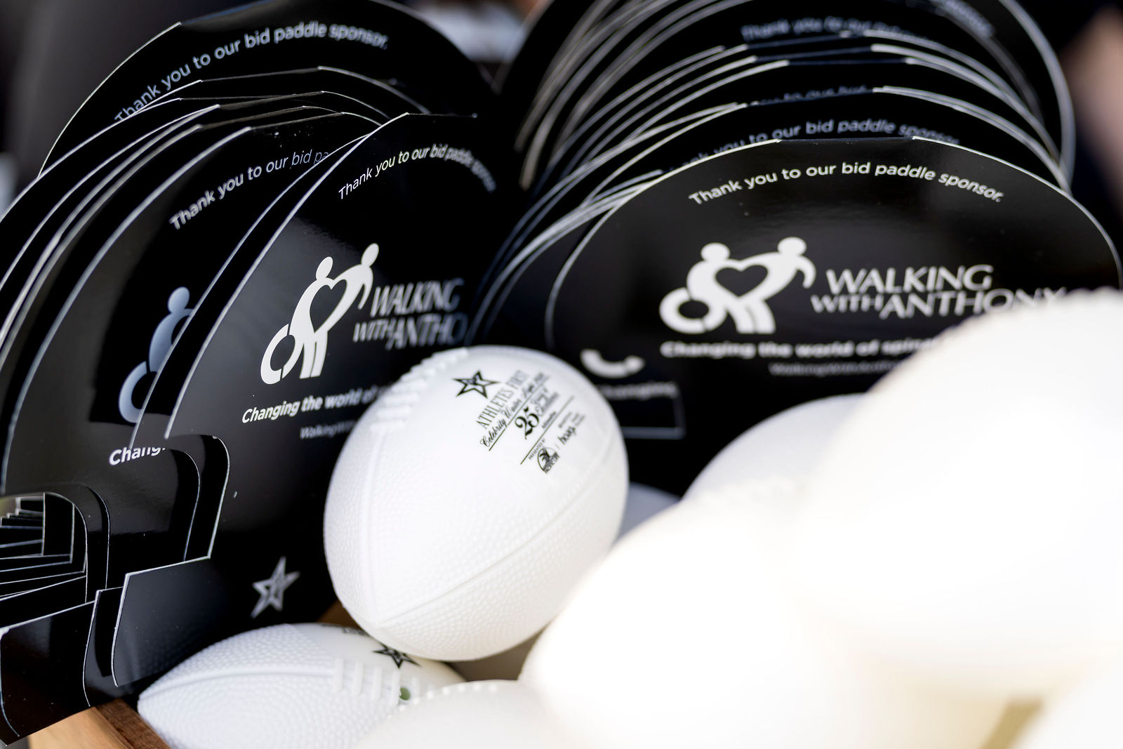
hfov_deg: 30.9
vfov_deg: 20.9
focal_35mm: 65
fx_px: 2034
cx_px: 560
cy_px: 369
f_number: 2.5
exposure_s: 1/640
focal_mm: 62
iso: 200
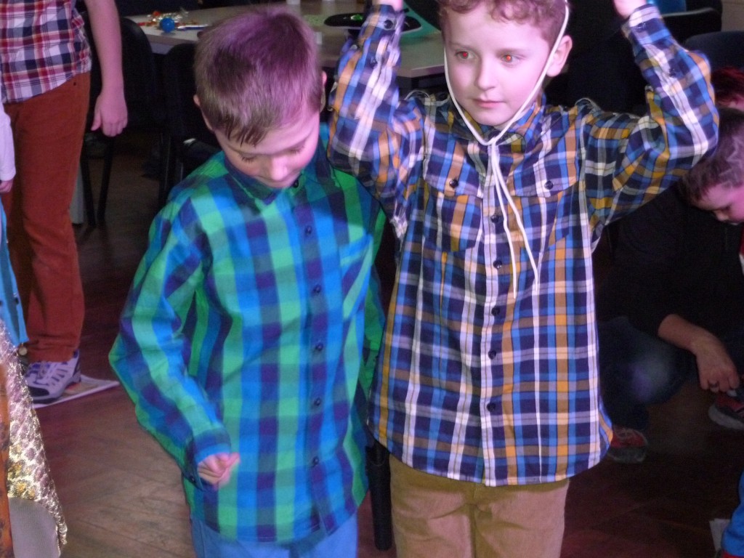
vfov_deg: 15.4
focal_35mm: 96
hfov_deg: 20.4
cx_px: 372
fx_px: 2063
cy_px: 279
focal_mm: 16.3
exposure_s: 1/40
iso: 500
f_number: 4.7
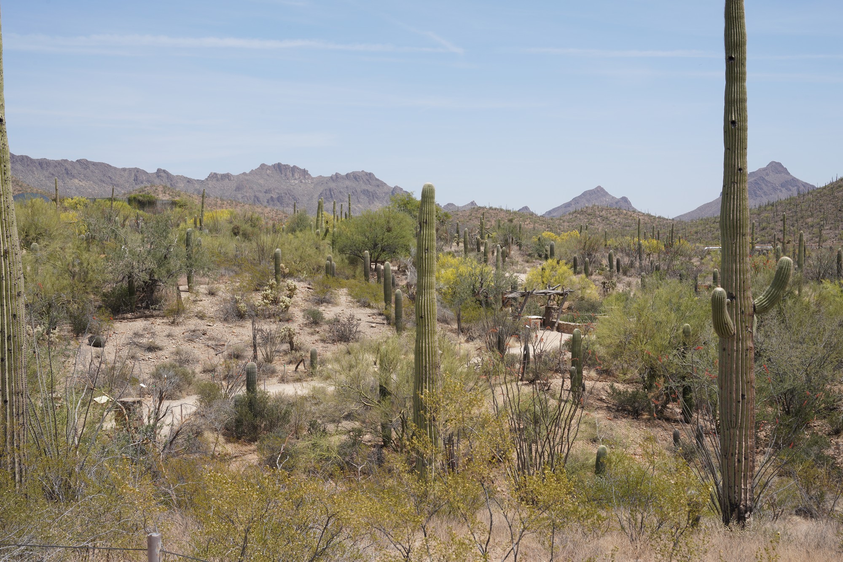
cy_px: 281
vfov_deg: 28.1
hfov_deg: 41.1
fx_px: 1124
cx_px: 422
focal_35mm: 48
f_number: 14
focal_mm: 48
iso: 100
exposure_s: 1/100
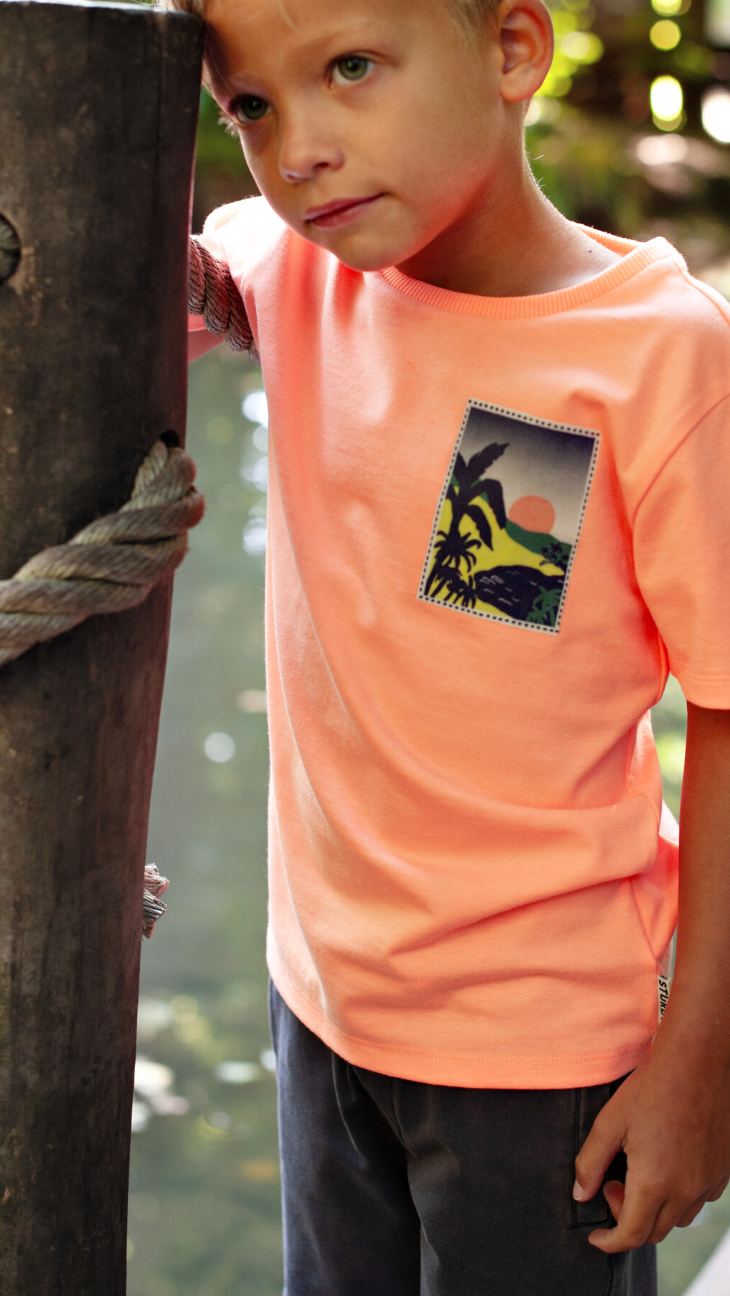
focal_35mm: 62
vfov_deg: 33.8
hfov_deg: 19.4
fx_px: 2133
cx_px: 485
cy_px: 543
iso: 800
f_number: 3.5
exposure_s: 1/100
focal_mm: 50
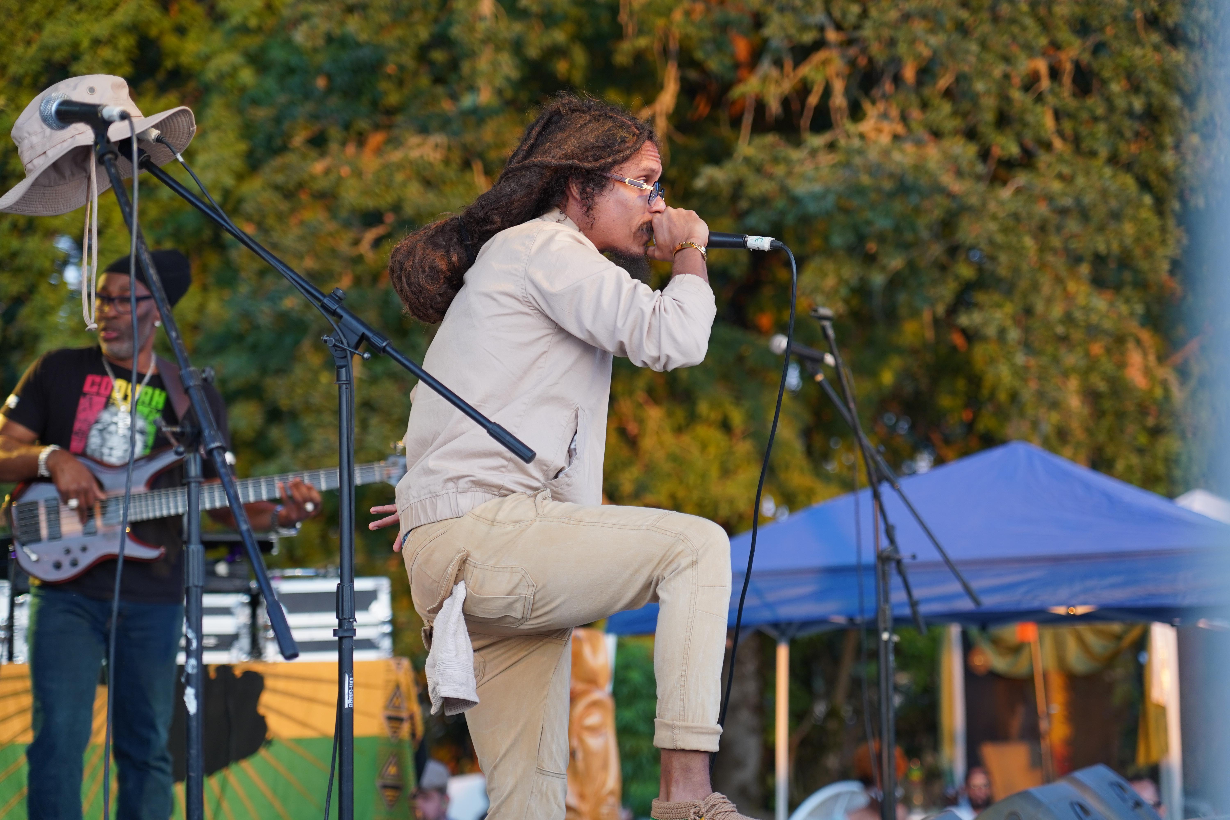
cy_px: 410
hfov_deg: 19.5
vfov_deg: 13.0
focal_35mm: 105
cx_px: 615
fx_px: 3587
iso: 640
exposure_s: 1/160
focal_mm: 105
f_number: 4
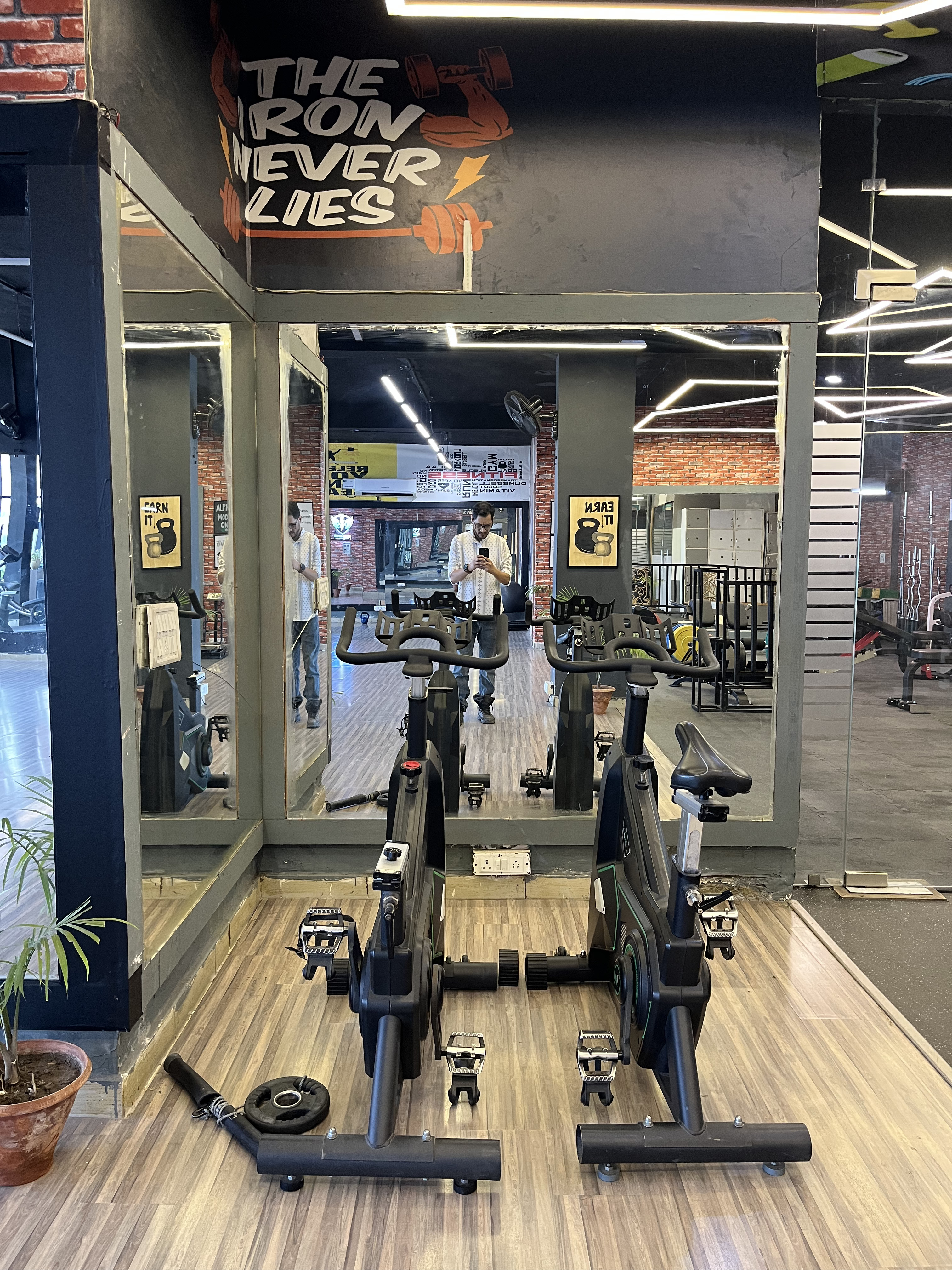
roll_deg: +0.5
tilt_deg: -5.1
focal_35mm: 26
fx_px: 953
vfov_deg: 67.3
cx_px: 476
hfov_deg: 53.1
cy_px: 635
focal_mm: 5.1
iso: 160
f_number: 1.6
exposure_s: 1/50
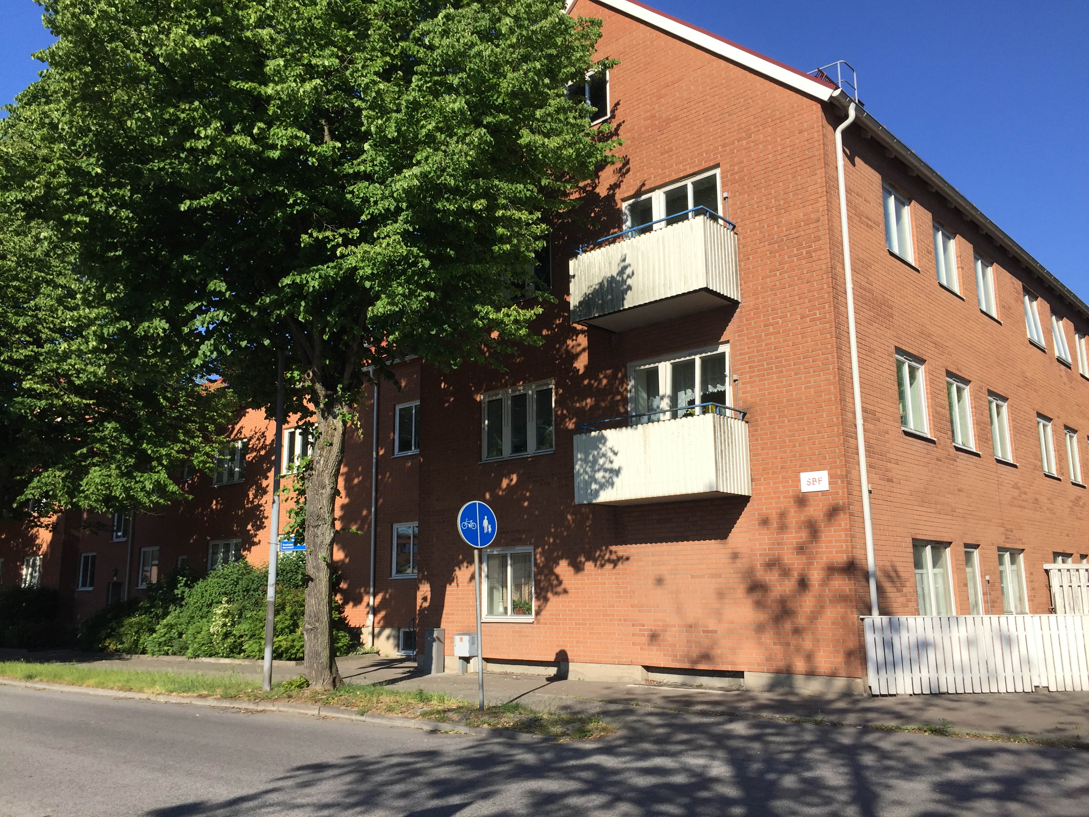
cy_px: 408
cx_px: 544
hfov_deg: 61.7
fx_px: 912
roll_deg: +0.4
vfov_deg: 48.2
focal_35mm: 29
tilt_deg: +12.8
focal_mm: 4.15
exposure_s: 1/1980
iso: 32
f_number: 2.2
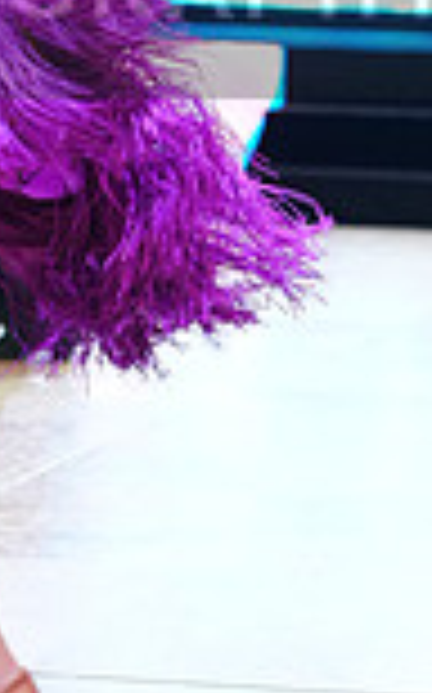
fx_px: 5209
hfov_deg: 4.7
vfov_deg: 7.6
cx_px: -97
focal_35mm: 276
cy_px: -50
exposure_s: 1/250
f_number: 4
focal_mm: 72
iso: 2500
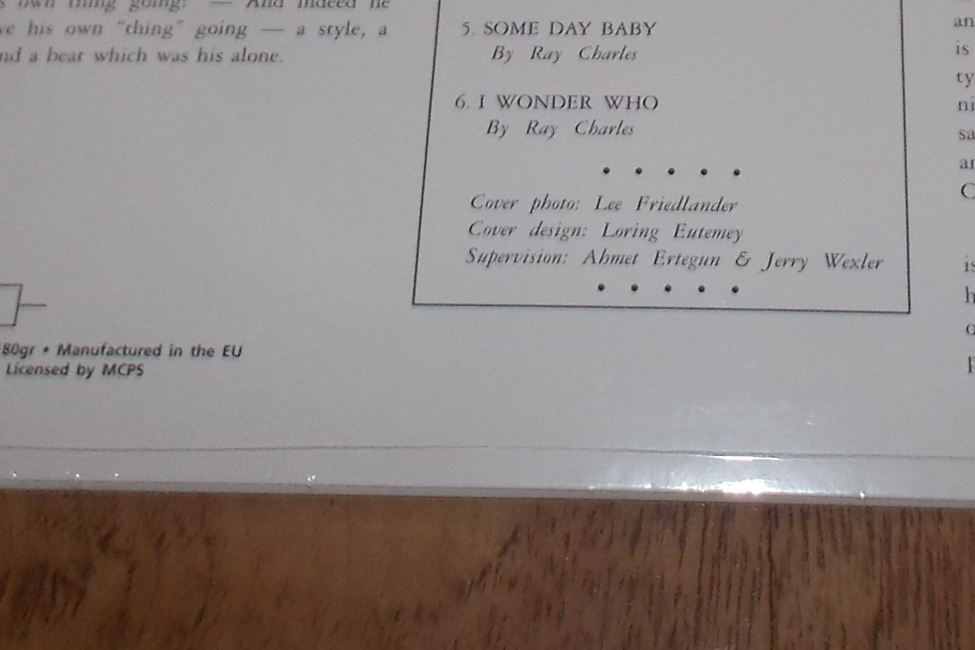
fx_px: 1896
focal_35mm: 70
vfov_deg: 18.3
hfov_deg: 28.6
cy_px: -167
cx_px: 658
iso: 200
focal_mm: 4.1
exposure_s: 1/30
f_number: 3.3
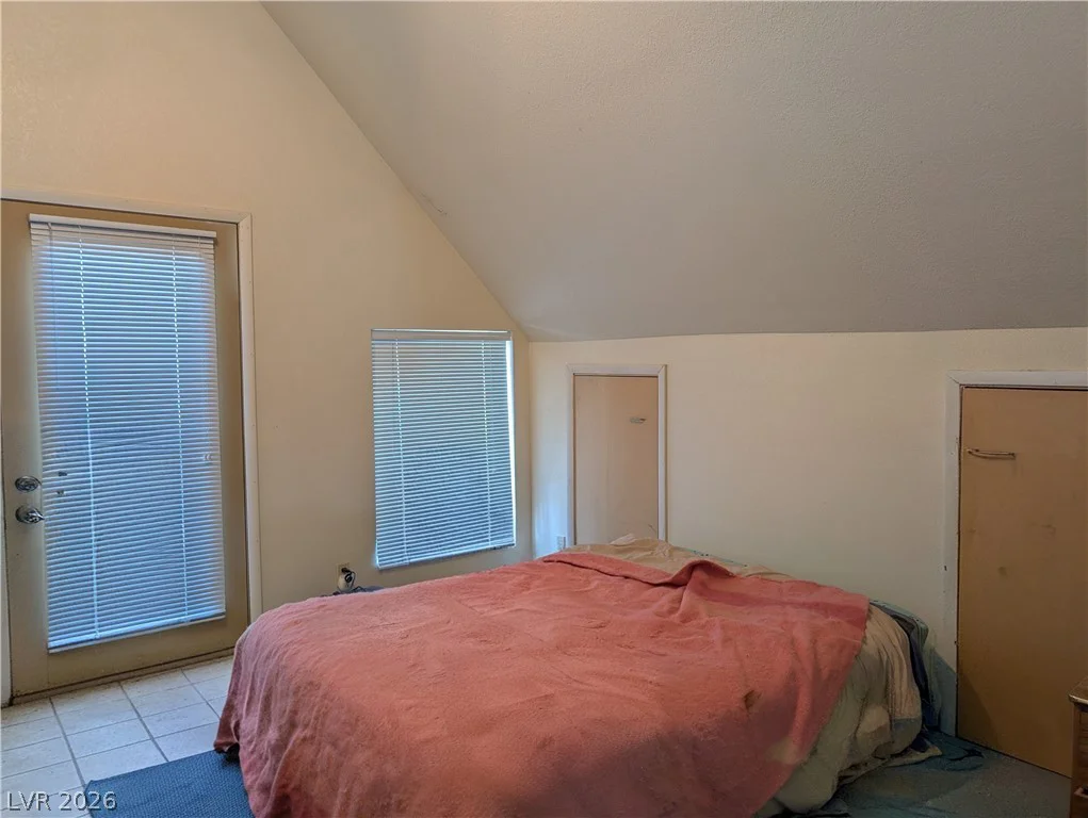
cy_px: 409
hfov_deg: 71.5
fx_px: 755
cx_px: 544
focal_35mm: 24
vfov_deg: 56.9
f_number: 1.68
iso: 54
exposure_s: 1/40
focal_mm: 6.9
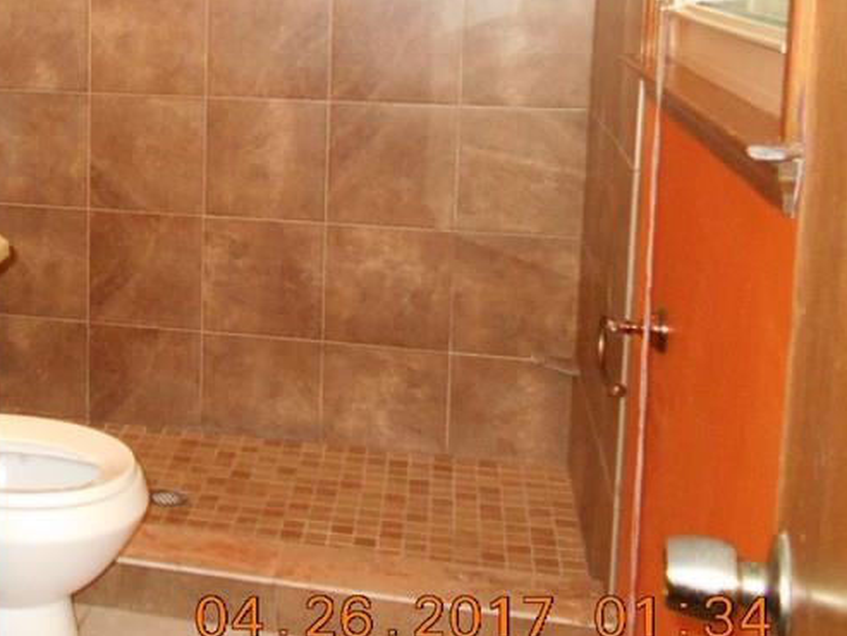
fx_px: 1322
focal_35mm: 54
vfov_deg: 26.4
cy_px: 95
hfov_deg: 32.4
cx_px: -19
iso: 500
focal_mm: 4.6
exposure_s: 1/25
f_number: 3.2
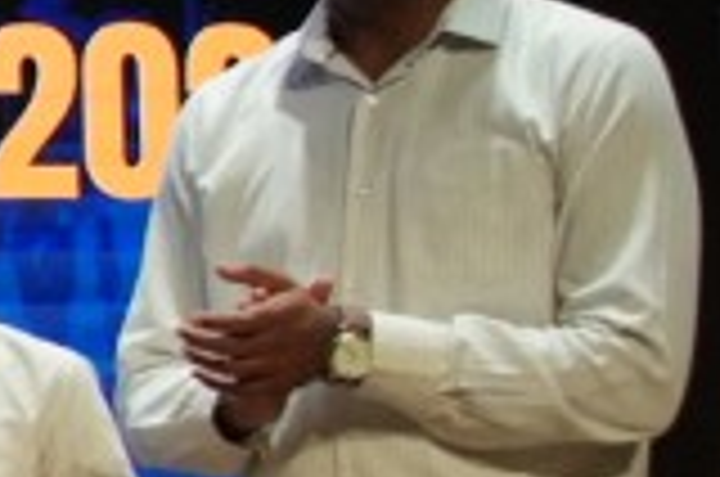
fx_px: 4551
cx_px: -1195
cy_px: 320
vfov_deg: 6.0
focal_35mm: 228
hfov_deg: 8.1
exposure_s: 1/320
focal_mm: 24
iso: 2500
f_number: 4.5
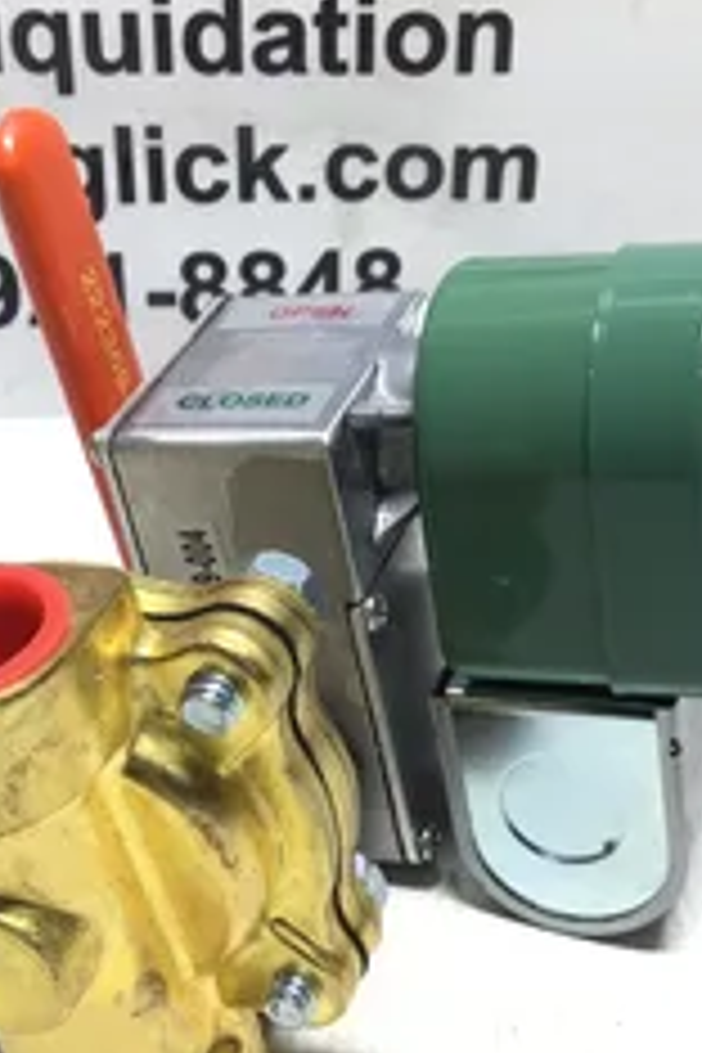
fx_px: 1609
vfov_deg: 36.2
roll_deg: -0.8
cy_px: 594
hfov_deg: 24.6
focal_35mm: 55
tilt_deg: -30.8
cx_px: 356
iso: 40
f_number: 2.4
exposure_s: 1/120
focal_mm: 3.3
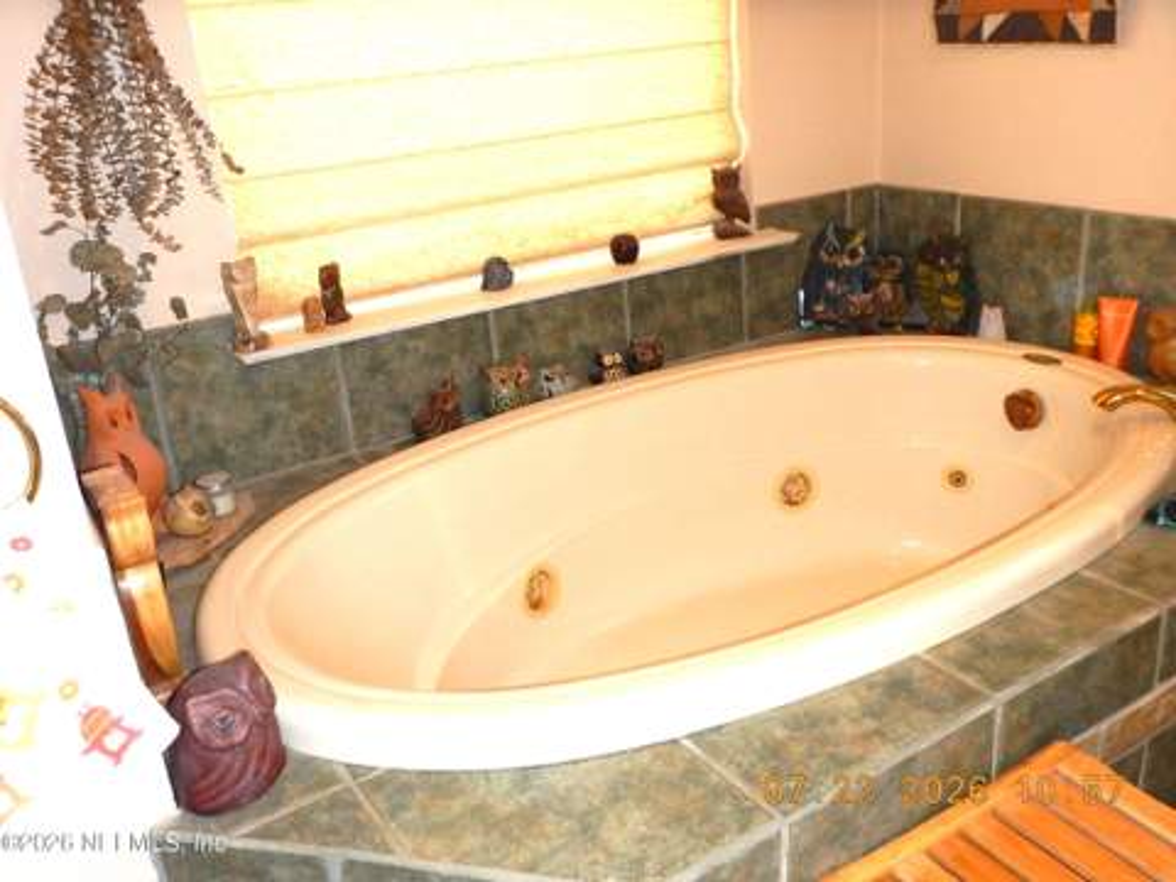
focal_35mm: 31
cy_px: 441
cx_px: 588
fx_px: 1053
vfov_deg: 45.4
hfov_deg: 58.4
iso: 200
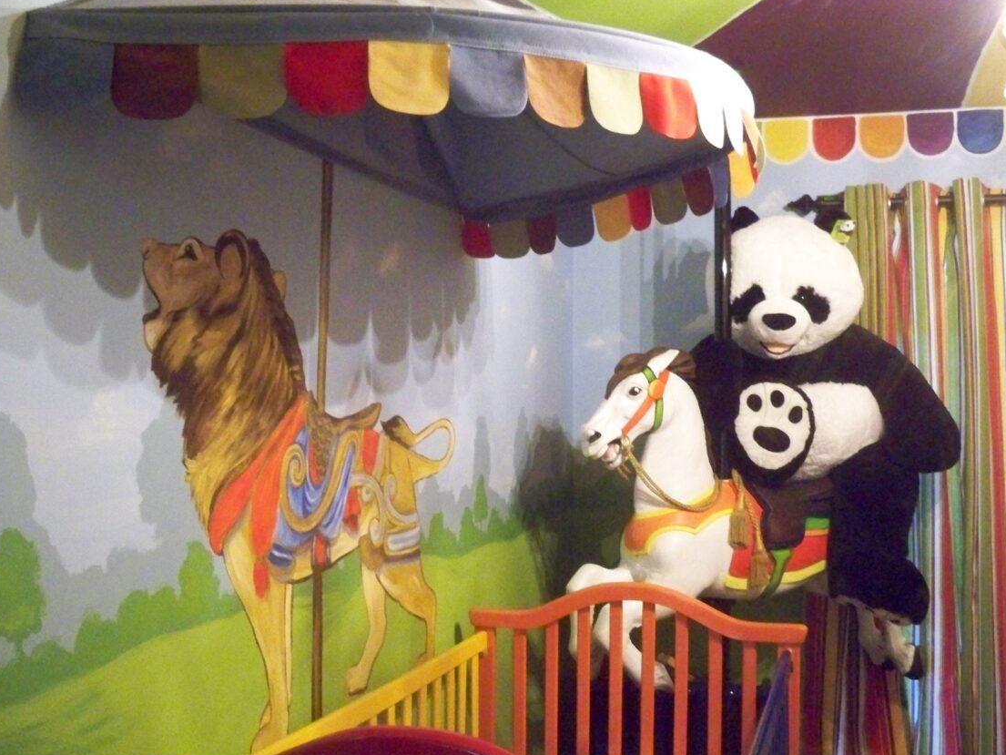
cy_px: 373
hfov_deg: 48.9
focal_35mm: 38
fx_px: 1104
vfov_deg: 37.7
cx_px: 533
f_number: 3.1
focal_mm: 6.3
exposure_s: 1/25
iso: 1600
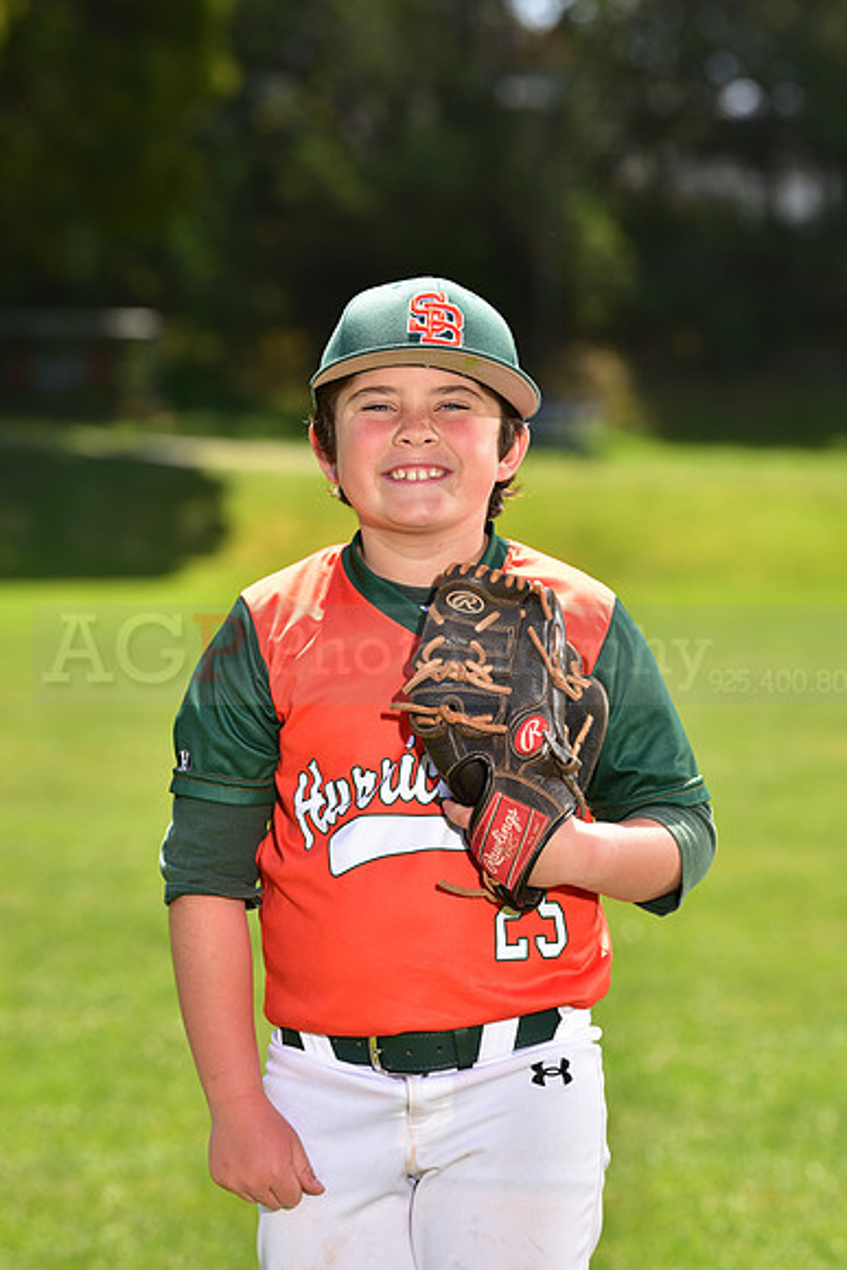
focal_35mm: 160
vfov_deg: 12.8
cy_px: 635
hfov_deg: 8.6
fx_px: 5643
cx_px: 424
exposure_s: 1/200
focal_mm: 160
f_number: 5.6
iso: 80
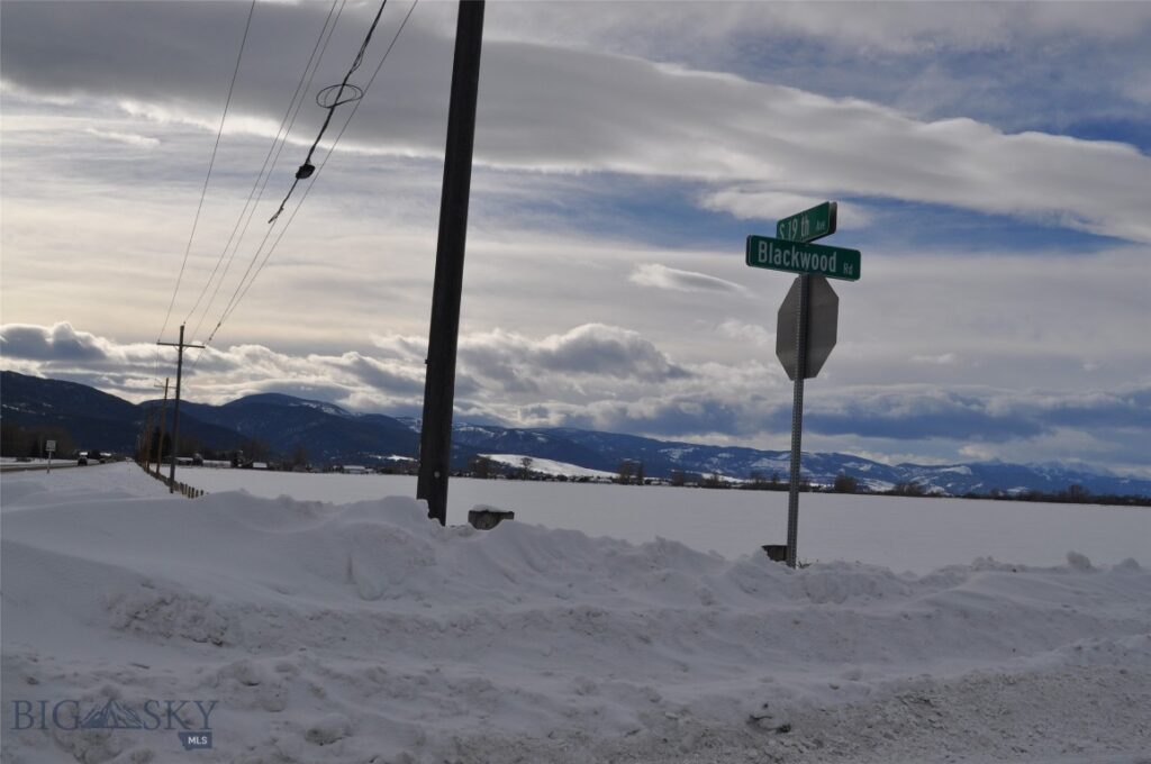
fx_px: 1245
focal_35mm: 39
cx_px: 576
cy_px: 382
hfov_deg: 49.6
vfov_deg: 34.1
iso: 200
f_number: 13
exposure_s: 1/640
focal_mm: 26
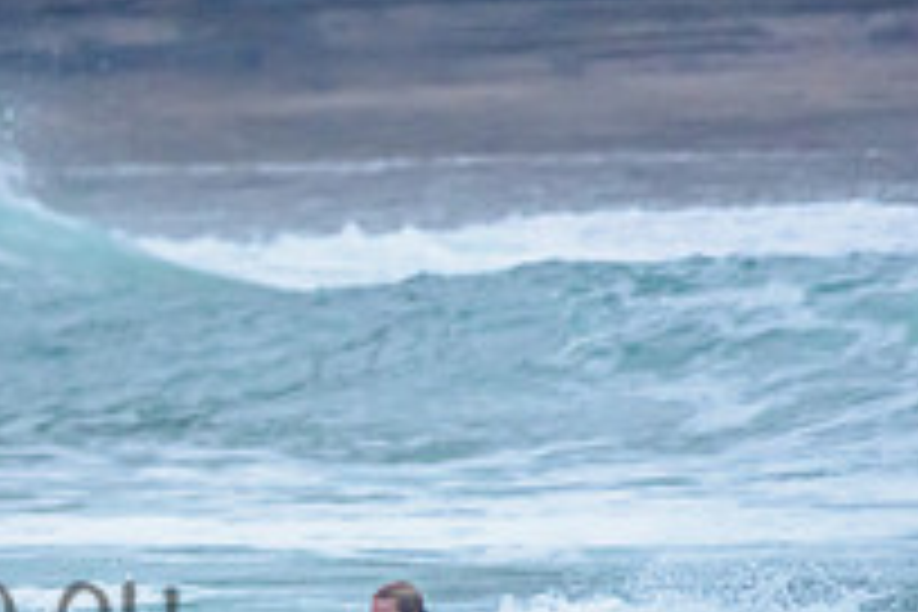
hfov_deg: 1.2
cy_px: 369
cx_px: -591
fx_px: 44392
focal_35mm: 1741
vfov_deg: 0.8
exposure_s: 1/2000
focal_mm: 500
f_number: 5.6
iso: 2000
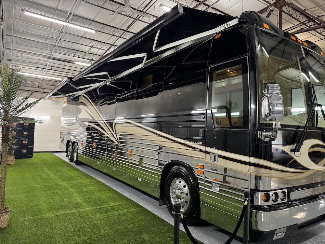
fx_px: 225
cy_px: 122
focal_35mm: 24
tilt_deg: +0.7
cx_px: 162
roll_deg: -2.1
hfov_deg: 71.6
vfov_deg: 56.8
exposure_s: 1/60
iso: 250
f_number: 1.78
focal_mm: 6.76
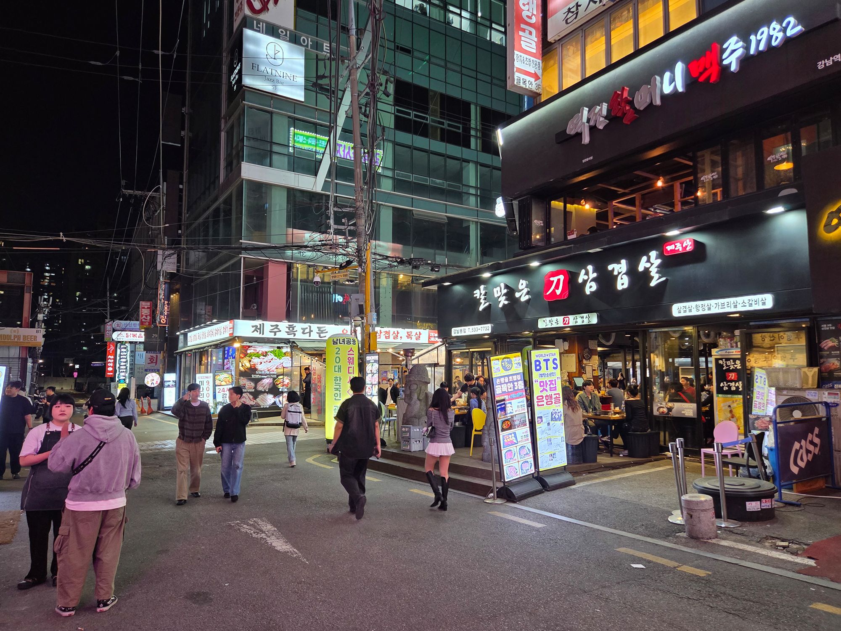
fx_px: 559
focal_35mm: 23
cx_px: 420
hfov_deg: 73.9
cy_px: 316
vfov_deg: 58.9
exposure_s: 1/120
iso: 400
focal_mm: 5.4
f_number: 1.8
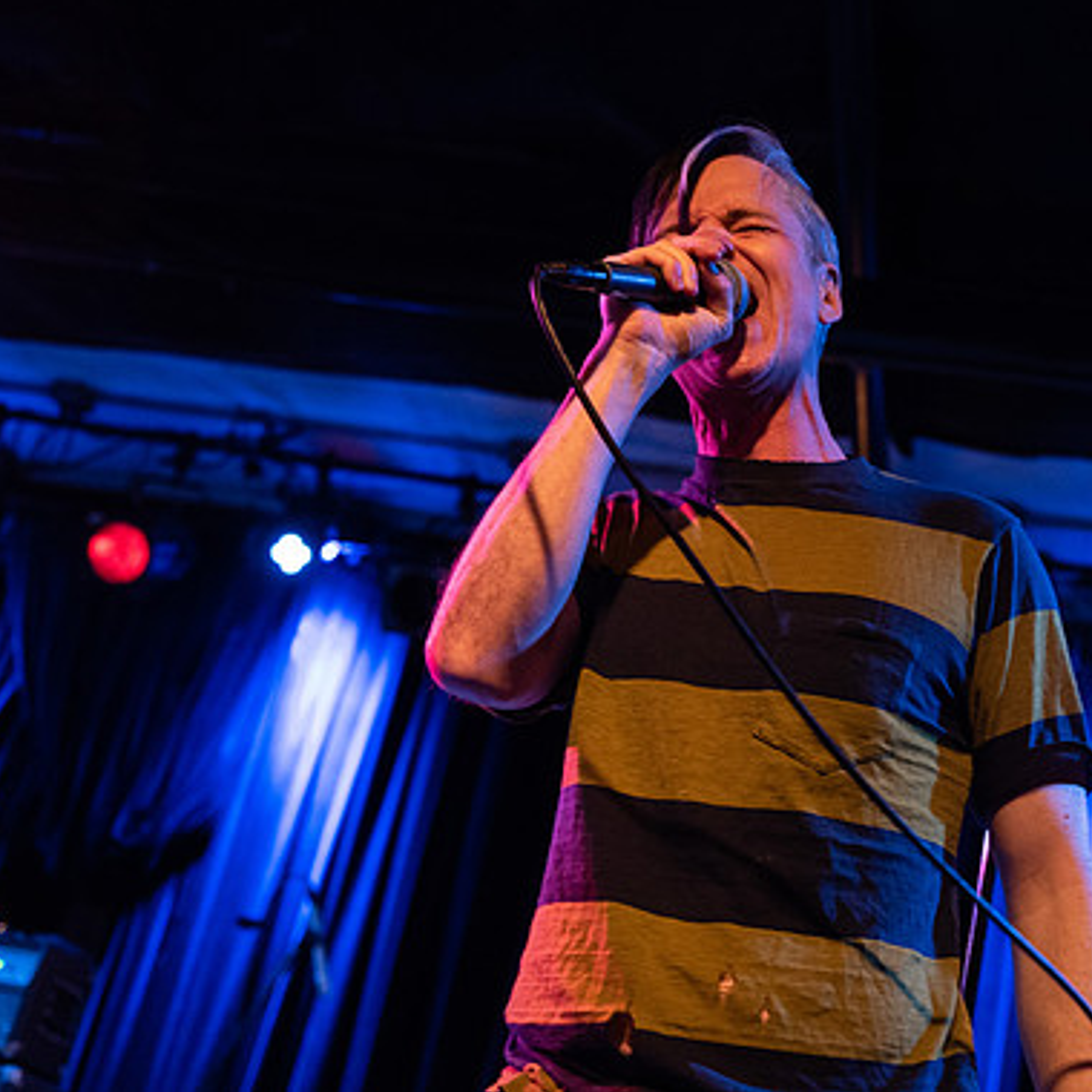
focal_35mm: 58
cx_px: 786
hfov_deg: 29.2
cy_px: 442
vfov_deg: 29.5
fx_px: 2070
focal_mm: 38
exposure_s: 1/160
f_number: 3.2
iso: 2000
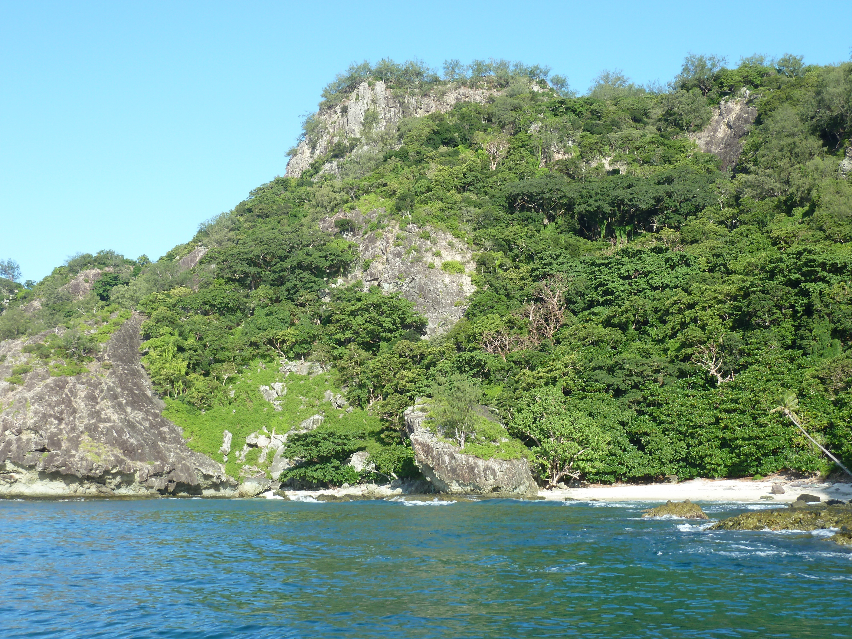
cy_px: 320
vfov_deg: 28.0
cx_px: 426
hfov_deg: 36.8
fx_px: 1280
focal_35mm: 52
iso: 80
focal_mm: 8.5
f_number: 3.8
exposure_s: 1/320
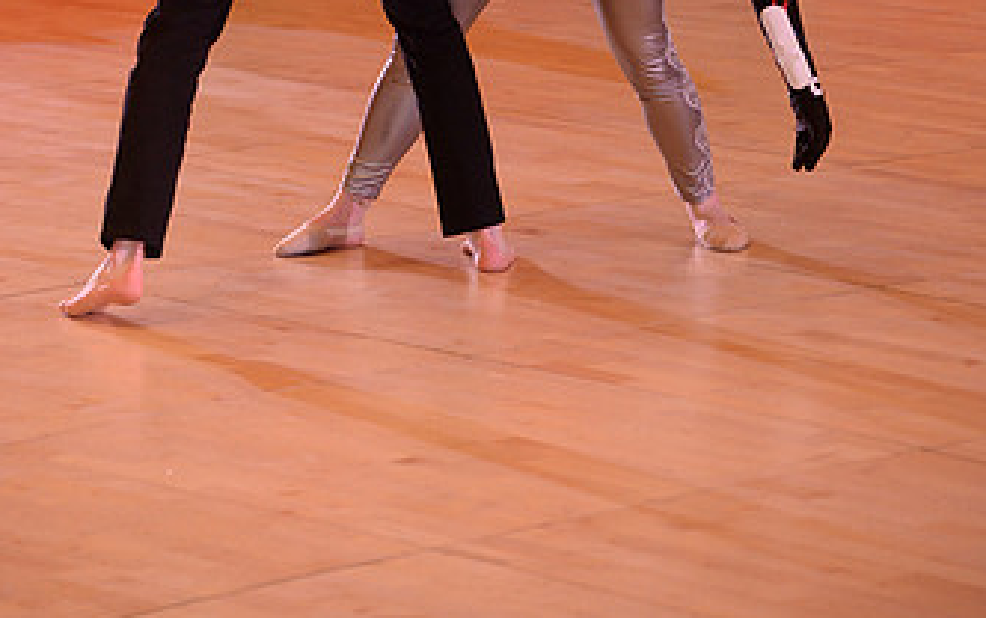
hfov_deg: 10.5
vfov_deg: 6.5
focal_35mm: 199
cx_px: 426
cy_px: -220
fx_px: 5351
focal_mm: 112
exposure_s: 1/250
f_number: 4.5
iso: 2000
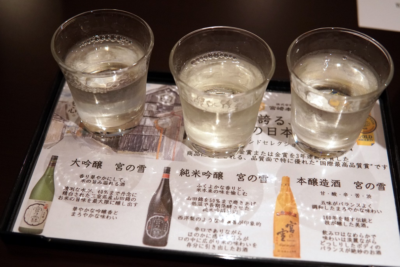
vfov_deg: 29.9
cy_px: 134
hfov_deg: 43.6
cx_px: 200
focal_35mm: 45
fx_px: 500
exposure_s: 1/60
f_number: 3.2
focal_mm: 30
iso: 1600
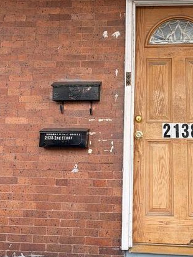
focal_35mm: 42
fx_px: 312
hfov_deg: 33.9
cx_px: 134
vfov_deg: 44.4
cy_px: 94
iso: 40
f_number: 1.6
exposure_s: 1/167
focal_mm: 5.96
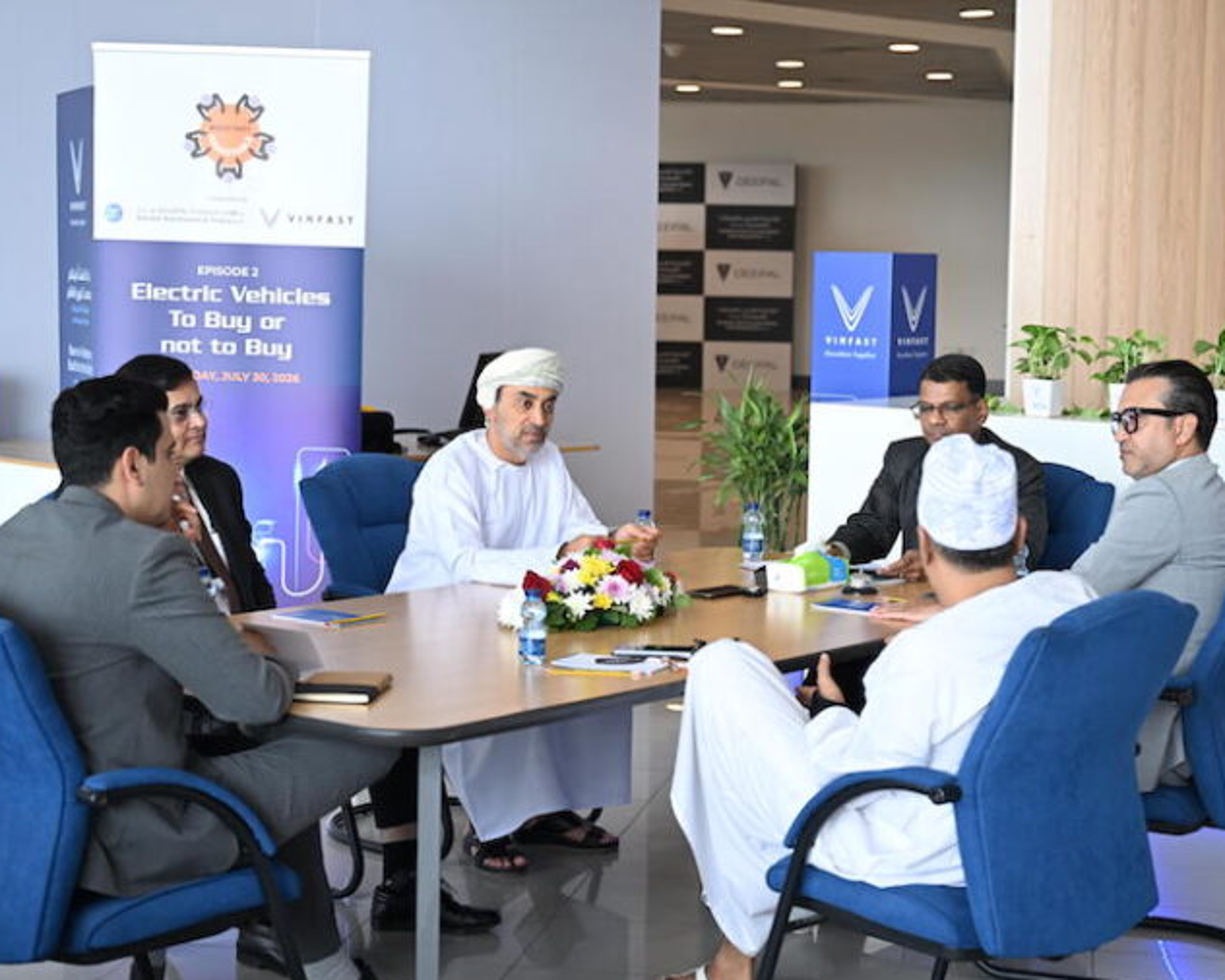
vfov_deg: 23.5
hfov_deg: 29.1
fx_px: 2357
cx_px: 665
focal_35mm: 65
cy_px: 494
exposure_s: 1/200
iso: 400
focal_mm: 57
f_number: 4
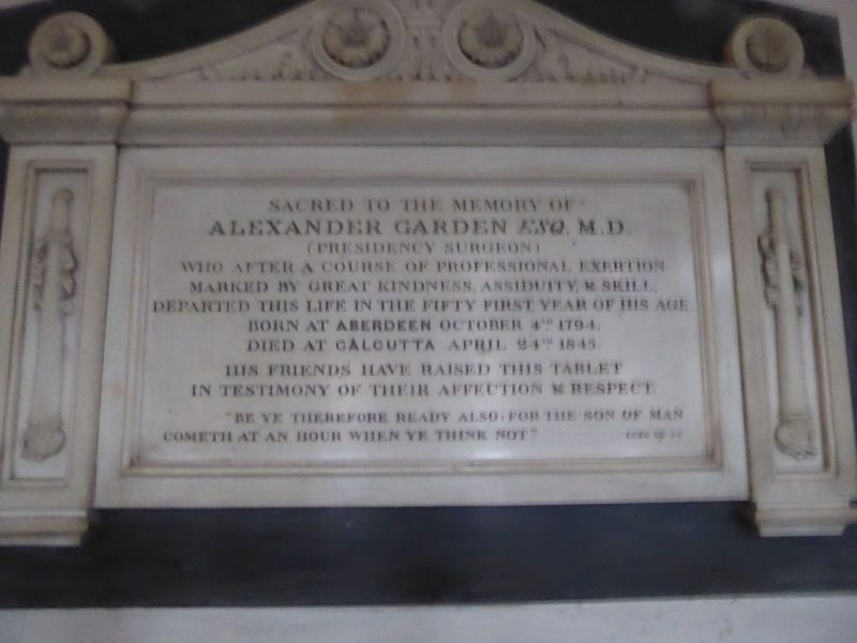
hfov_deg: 69.4
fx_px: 619
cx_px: 428
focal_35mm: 25
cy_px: 322
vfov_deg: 54.9
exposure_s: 1/4
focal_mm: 4.3
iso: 1600
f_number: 3.3
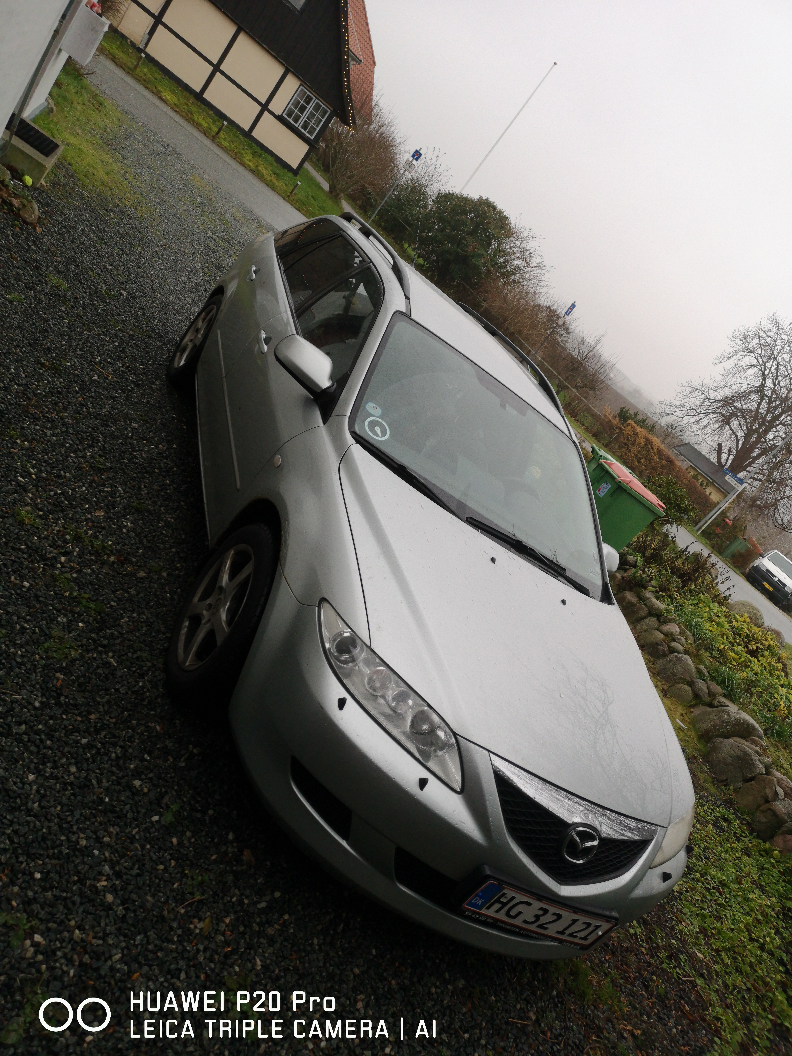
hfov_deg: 51.4
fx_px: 824
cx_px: 396
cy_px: 528
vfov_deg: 65.3
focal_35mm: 27
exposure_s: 1/100
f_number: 1.8
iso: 125
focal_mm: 3.95
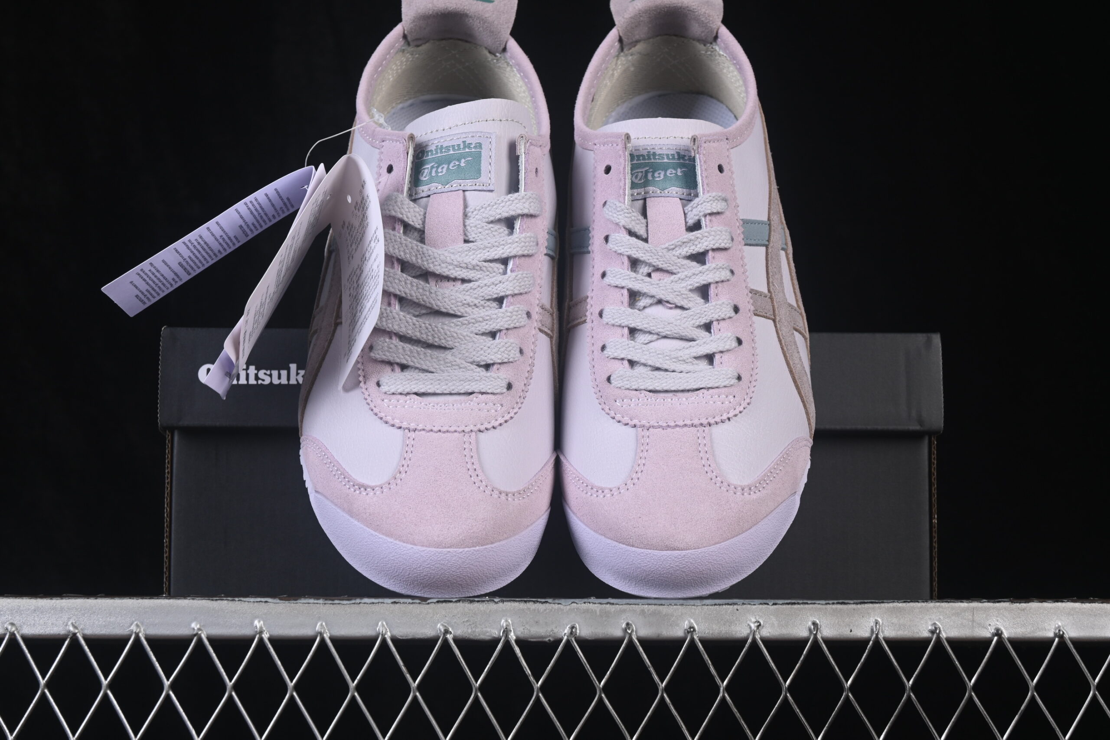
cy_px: 370
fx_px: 2312
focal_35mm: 75
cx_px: 555
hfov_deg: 27.0
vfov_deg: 18.2
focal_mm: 50
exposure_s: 1/80
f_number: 8
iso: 160
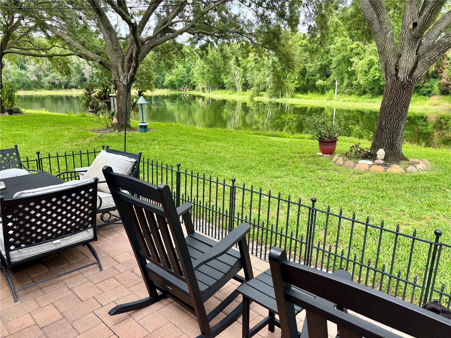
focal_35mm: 26
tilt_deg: -14.3
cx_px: 226
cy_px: 169
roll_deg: +0.1
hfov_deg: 67.3
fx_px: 339
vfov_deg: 53.1
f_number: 1.6
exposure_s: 1/226
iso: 40
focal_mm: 5.96
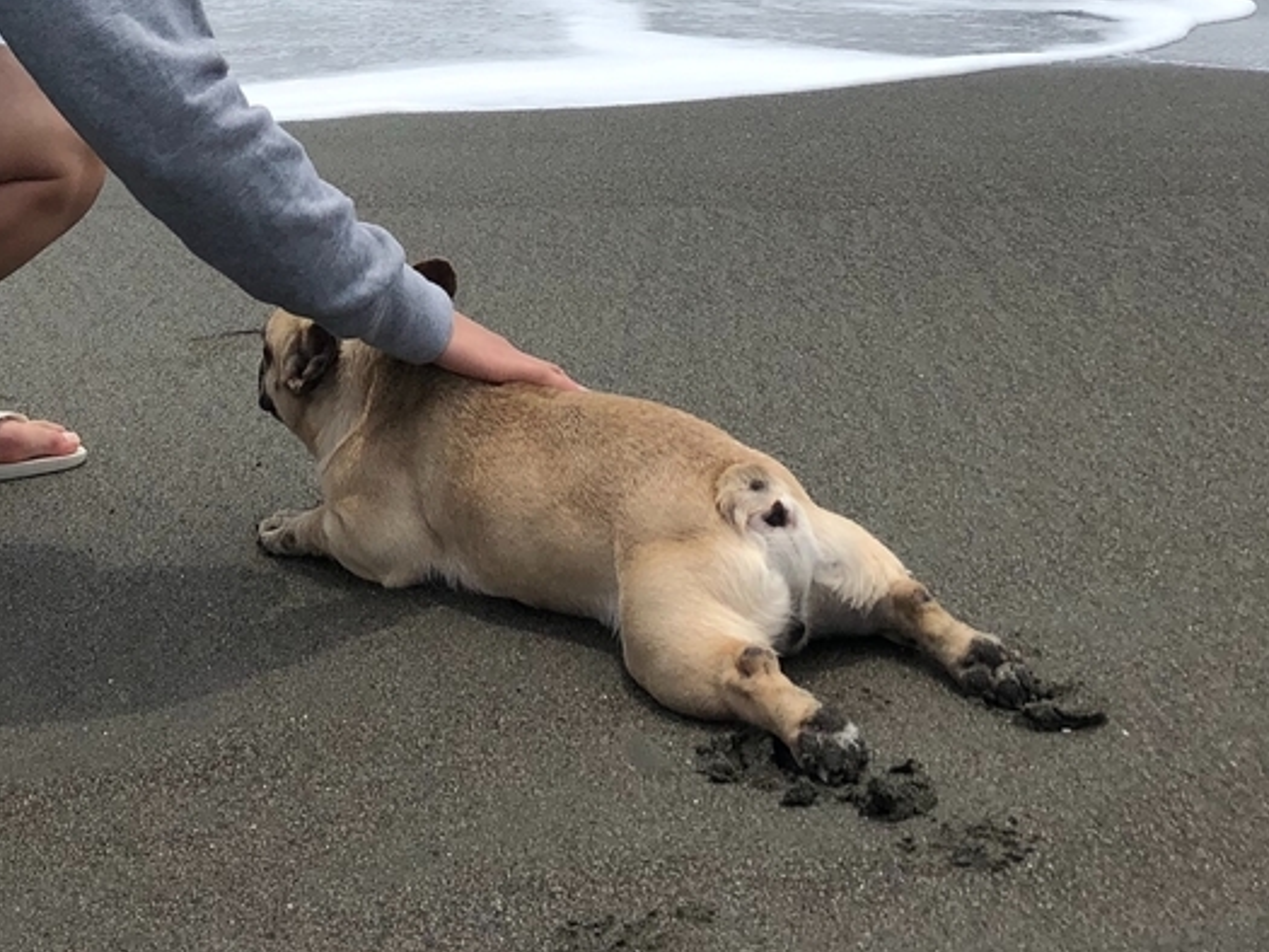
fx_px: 2347
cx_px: 454
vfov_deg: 22.0
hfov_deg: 30.1
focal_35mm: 64
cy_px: -36
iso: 20
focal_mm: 4
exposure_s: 1/3472
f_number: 1.8
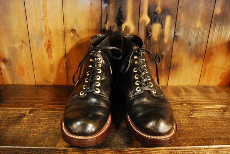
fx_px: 192
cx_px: 115
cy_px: 77
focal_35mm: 30
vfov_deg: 43.8
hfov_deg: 61.8
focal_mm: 20
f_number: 4
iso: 1000
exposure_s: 1/4
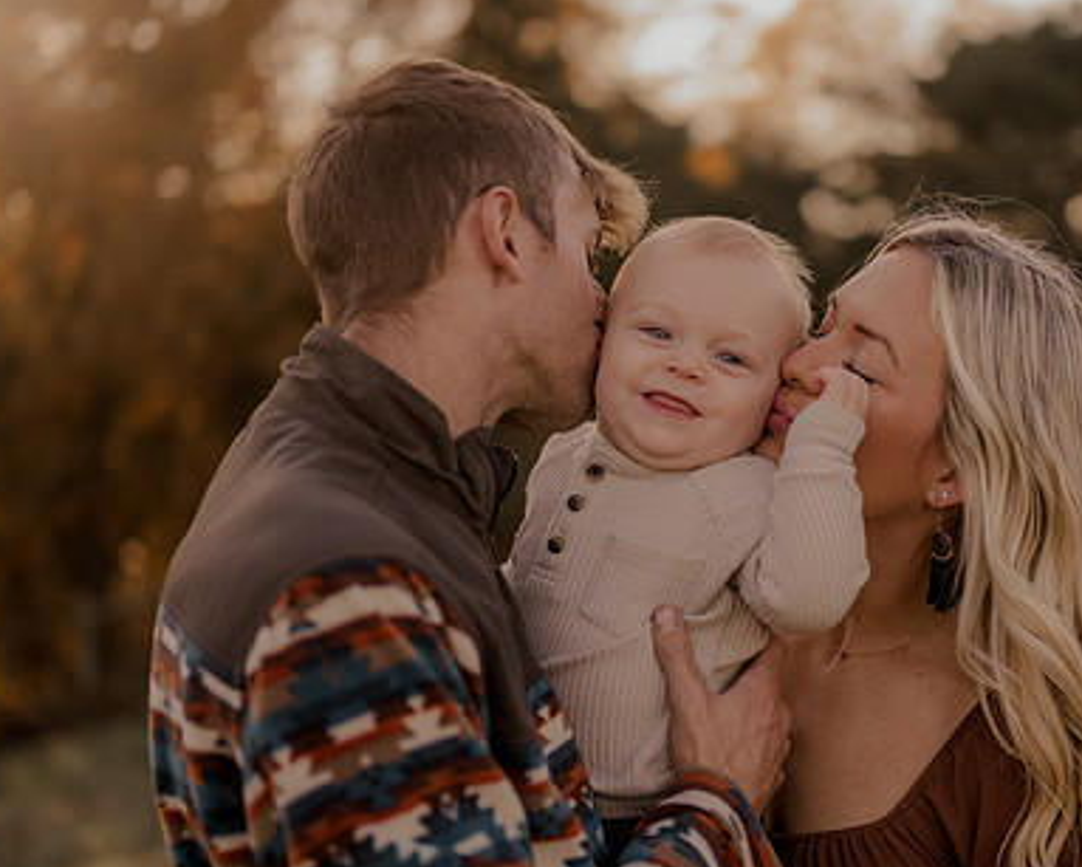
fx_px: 2275
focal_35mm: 71
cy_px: 541
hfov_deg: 26.6
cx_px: 735
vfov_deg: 21.5
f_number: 1.8
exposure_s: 1/1600
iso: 250
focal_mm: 50
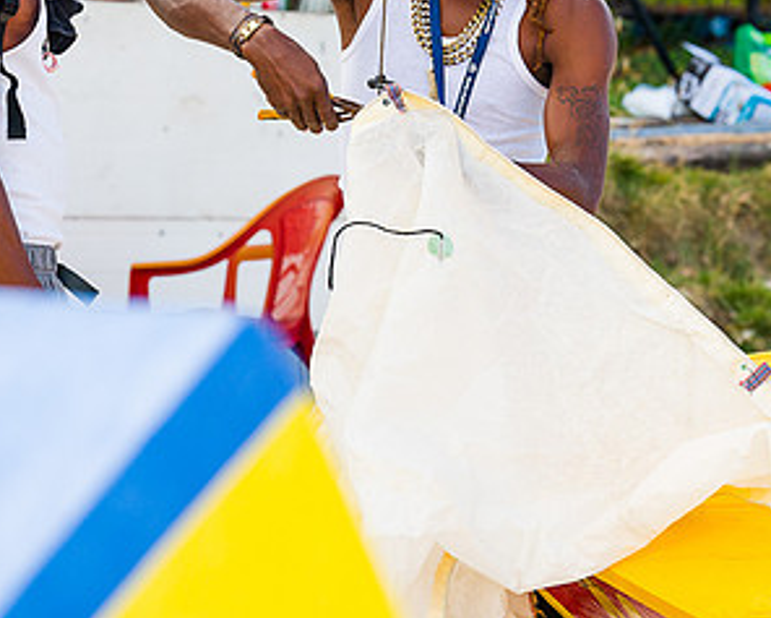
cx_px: 254
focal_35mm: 246
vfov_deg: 6.3
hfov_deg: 7.9
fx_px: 5615
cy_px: 253
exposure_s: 1/320
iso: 360
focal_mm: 115
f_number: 6.3
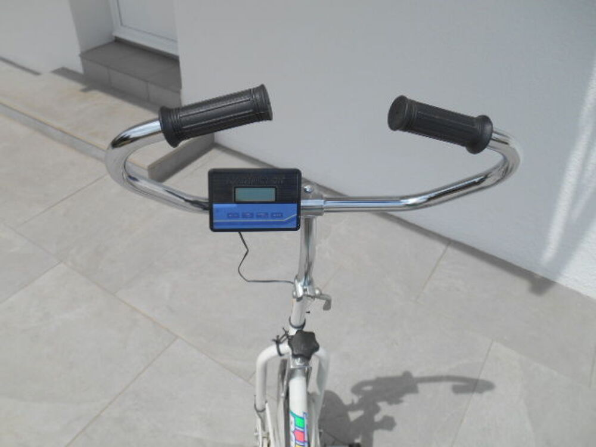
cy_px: 224
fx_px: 448
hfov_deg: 67.3
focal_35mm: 26
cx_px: 298
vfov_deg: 53.1
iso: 80
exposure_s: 1/1600
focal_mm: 4.7
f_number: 3.4
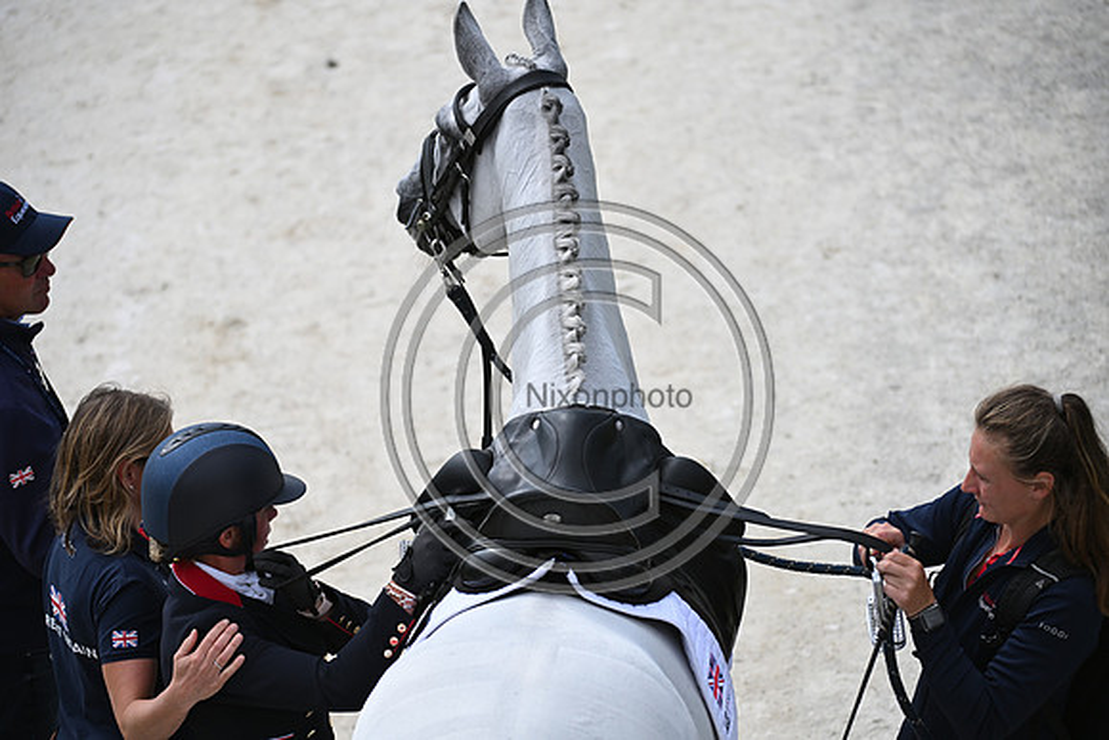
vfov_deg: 6.9
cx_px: 554
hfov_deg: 10.3
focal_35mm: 200
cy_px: 370
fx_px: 6162
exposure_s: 1/1600
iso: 280
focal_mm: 200
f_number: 4.5
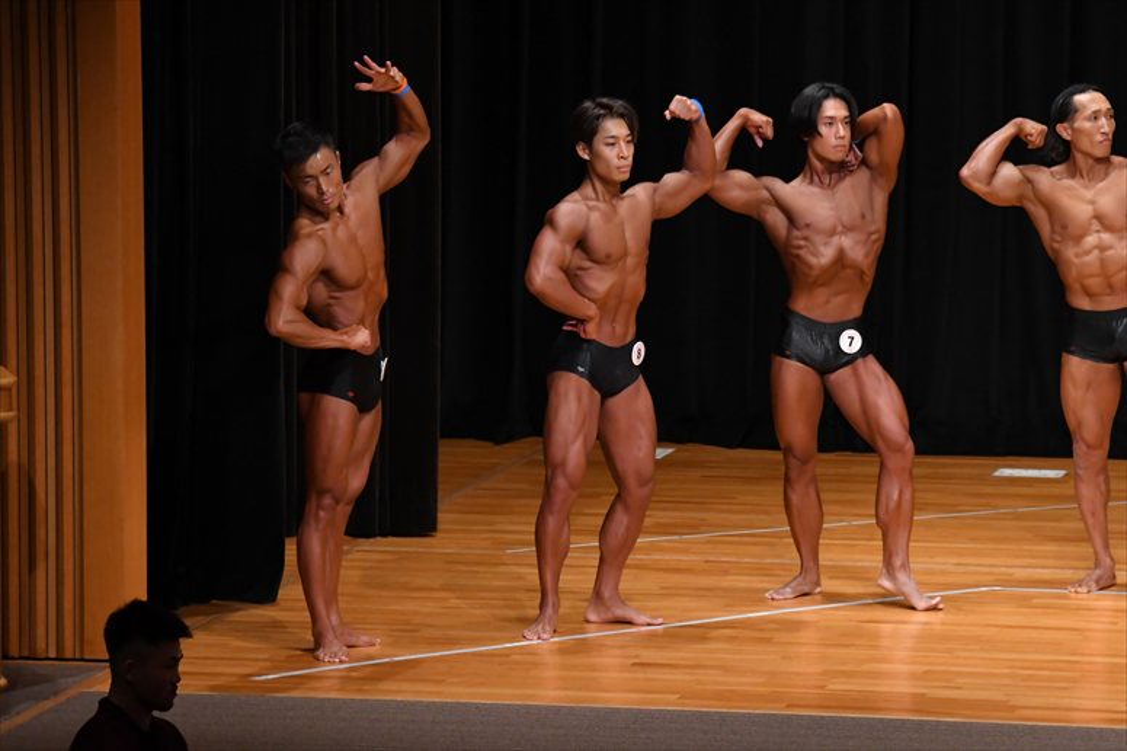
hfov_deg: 9.2
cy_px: 376
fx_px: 7040
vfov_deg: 6.1
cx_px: 564
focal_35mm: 225
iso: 4000
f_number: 5.6
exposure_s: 1/400
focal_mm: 150
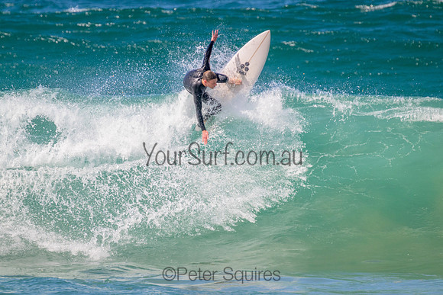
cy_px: 148
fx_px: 9846
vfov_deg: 1.7
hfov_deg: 2.6
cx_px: 222
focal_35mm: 800
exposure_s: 1/1600
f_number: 11
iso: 1000
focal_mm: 800
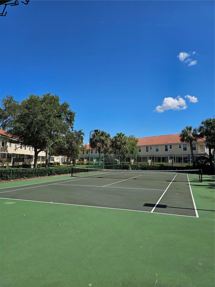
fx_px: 190
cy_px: 144
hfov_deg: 58.9
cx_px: 108
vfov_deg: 73.9
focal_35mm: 23
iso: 10
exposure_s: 1/1047
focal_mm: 6.3
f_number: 1.7
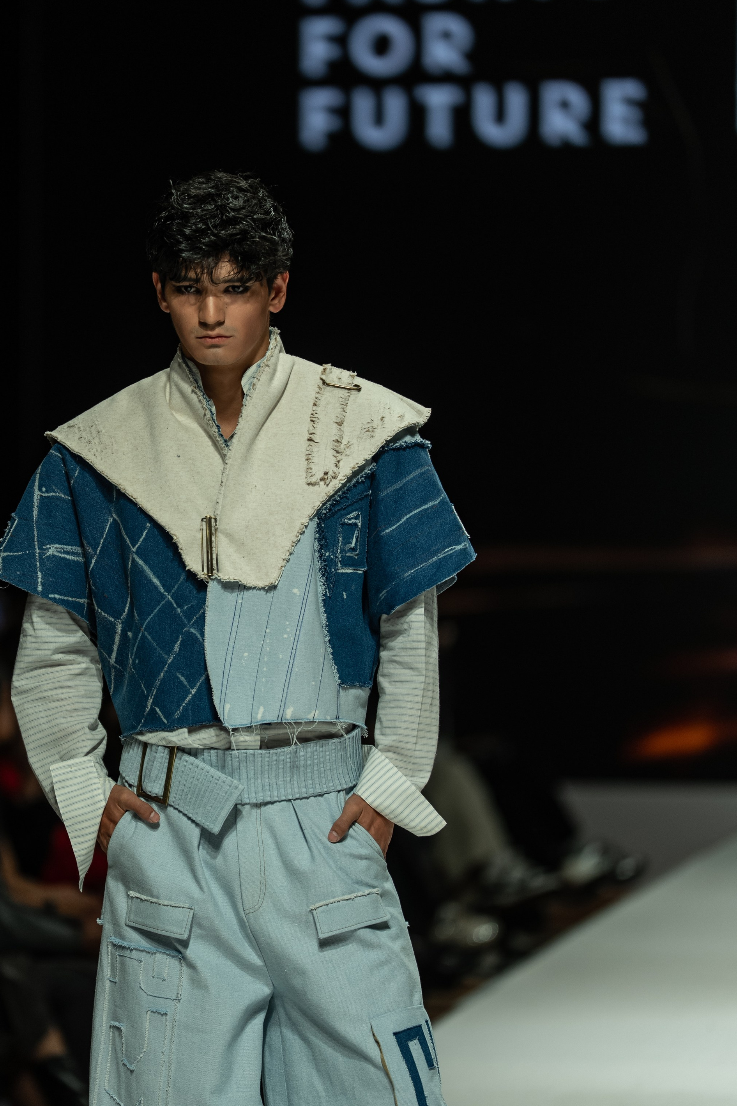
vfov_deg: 8.2
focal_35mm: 252
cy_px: 566
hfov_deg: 5.5
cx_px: 241
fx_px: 7737
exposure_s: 1/320
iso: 200
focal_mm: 186.1
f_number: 2.8
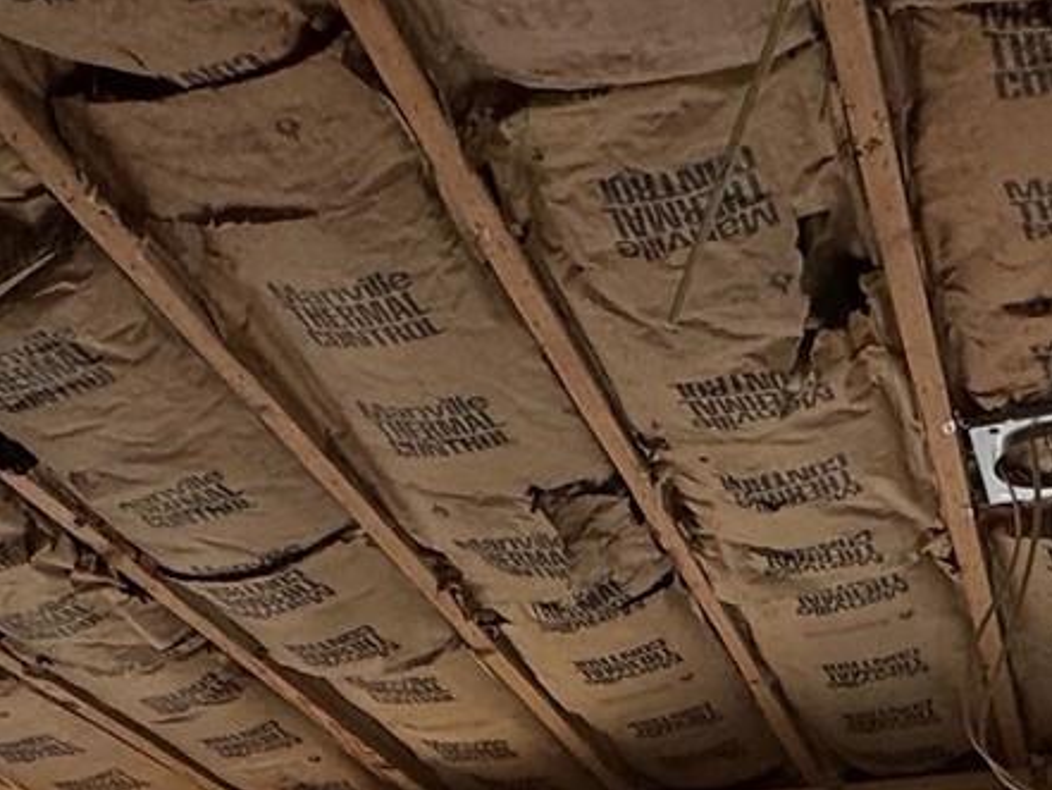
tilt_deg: -3.6
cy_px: 1482
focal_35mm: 65
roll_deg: -0.2
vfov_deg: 17.6
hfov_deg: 29.8
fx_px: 1976
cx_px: 456
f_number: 2.2
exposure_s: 1/183
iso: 40
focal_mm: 2.22
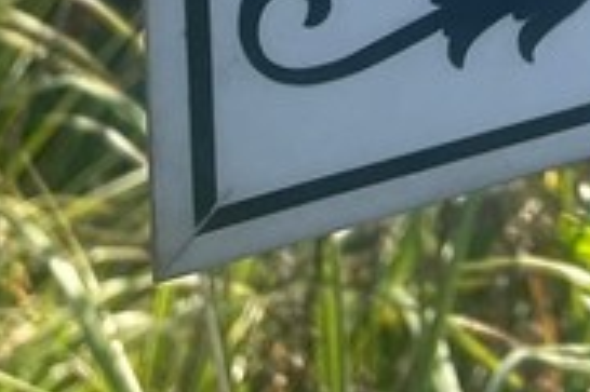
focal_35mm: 119
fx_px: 1948
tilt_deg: -19.1
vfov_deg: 10.4
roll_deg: -3.3
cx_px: 742
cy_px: -447
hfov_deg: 16.4
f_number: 1.6
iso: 32
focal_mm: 4.2
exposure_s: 1/1276
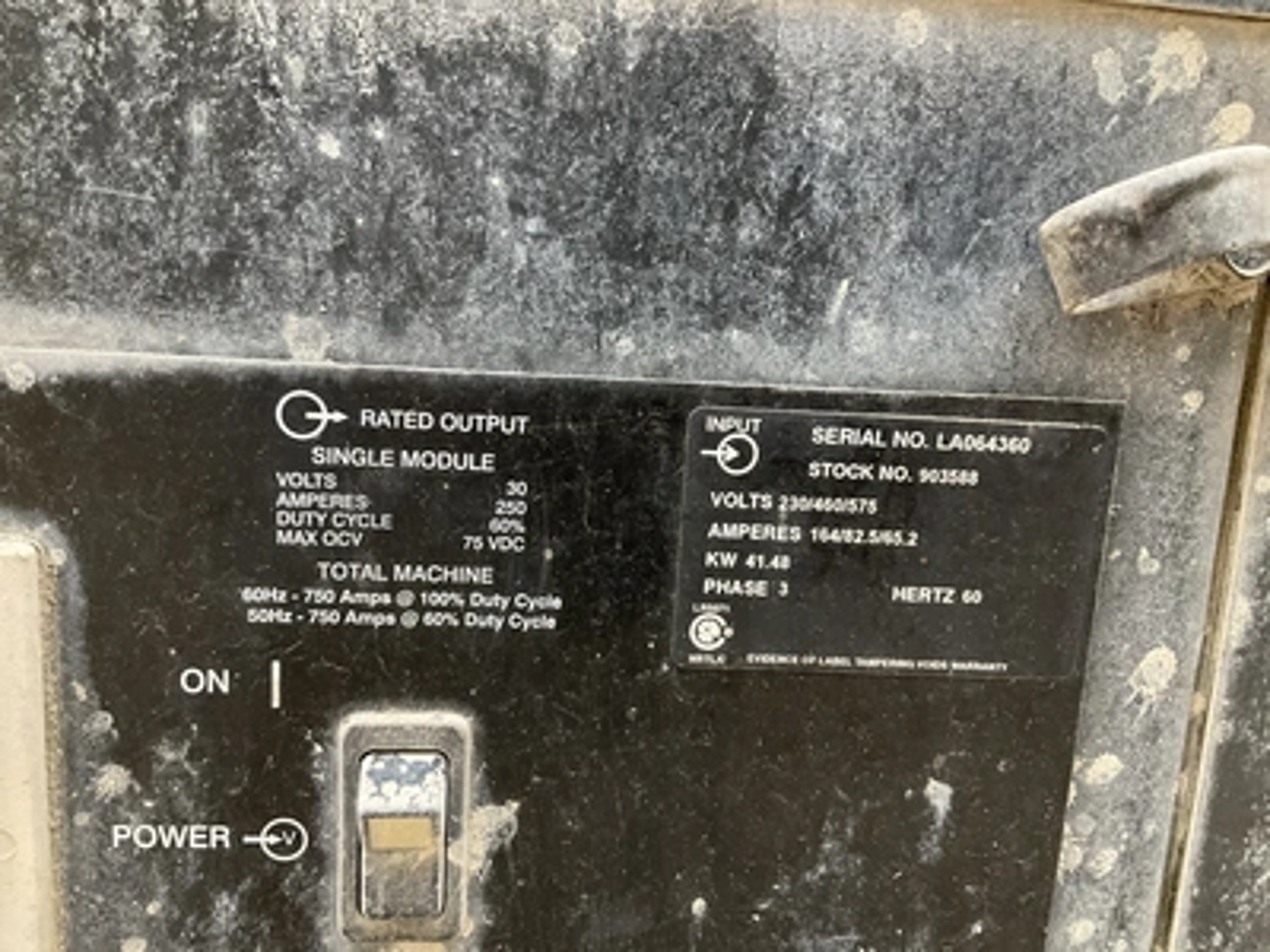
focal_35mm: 29
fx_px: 1064
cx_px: 635
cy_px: 476
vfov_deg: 48.2
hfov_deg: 61.7
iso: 125
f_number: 1.8
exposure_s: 1/60
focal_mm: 3
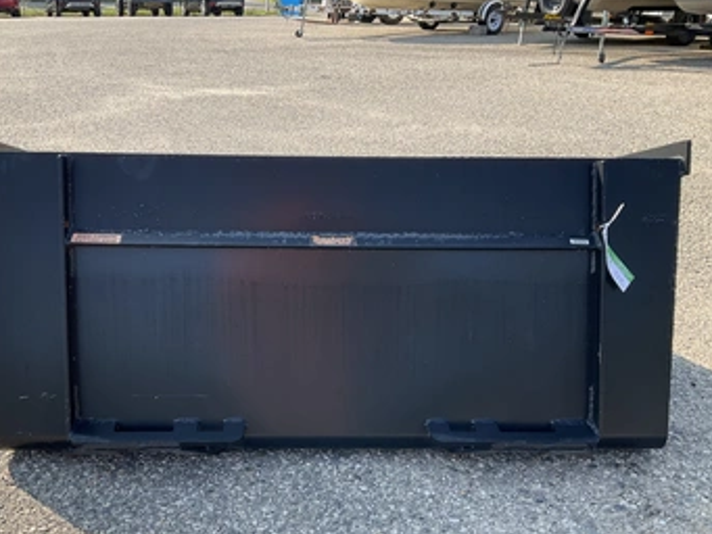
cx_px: 315
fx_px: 700
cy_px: 298
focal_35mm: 34
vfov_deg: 41.8
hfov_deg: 53.8
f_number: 1.8
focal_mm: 3
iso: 25
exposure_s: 1/495
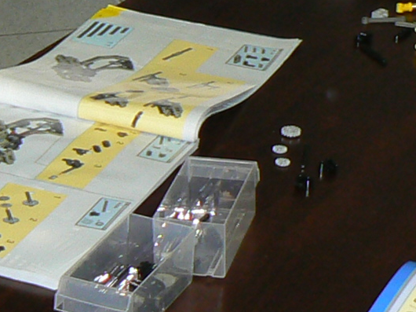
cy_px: 40
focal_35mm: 174
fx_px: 2090
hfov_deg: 11.3
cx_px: 64
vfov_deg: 8.5
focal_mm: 6
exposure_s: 1/30
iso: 100
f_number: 2.8
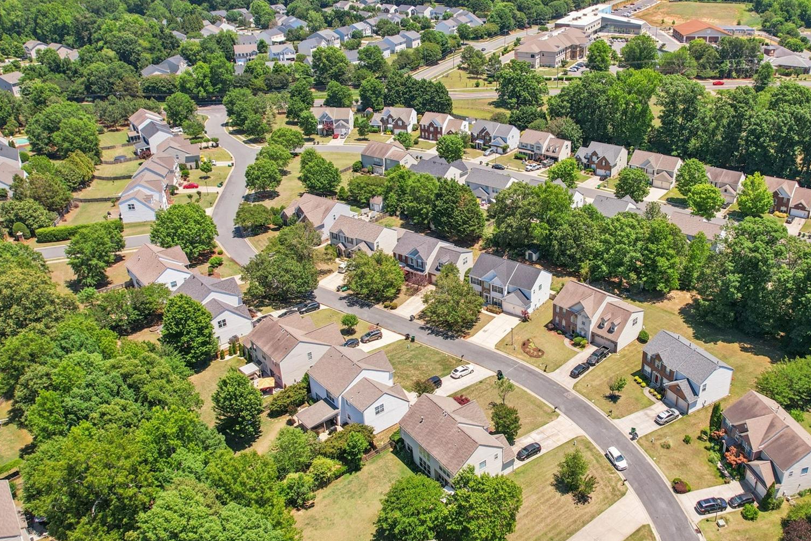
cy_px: 256
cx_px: 513
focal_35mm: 30
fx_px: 676
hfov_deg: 61.0
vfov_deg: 43.6
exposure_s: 1/200
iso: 120
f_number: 2.8
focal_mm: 8.4
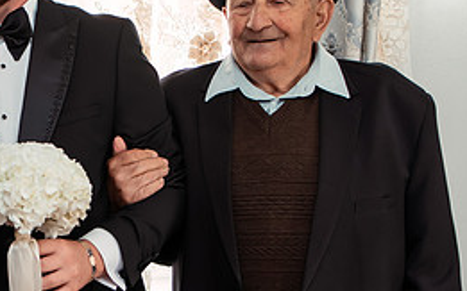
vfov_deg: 15.2
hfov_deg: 23.5
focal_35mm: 86
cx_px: 47
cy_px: 162
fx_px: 1094
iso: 500
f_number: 2.8
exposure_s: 1/250
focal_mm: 35
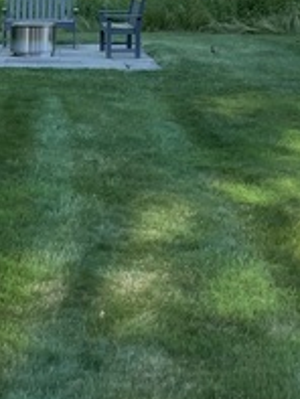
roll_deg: +0.4
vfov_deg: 19.8
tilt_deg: +6.3
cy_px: -167
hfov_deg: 16.8
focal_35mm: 88
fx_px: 1016
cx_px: 101
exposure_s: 1/888
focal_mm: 4.2
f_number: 1.6
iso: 32
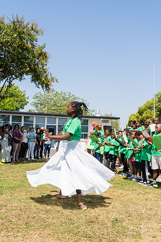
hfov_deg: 37.9
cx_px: 80
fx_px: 235
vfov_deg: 54.4
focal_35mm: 35
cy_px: 121
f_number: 4
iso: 100
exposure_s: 1/800
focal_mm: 35
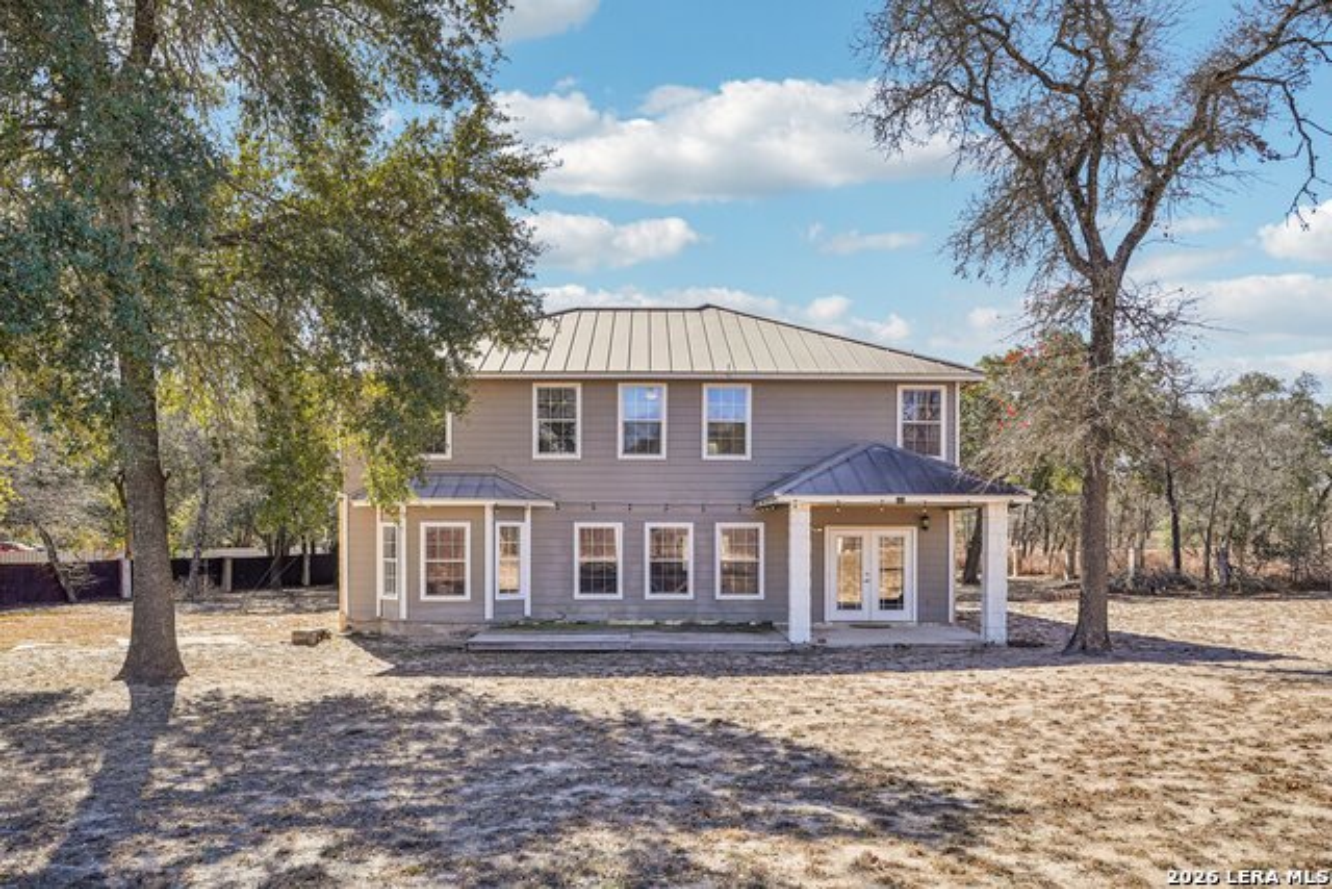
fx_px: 888
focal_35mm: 24
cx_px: 666
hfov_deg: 73.7
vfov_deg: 53.2
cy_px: 444
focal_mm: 24
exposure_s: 1/250
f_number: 8
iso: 100
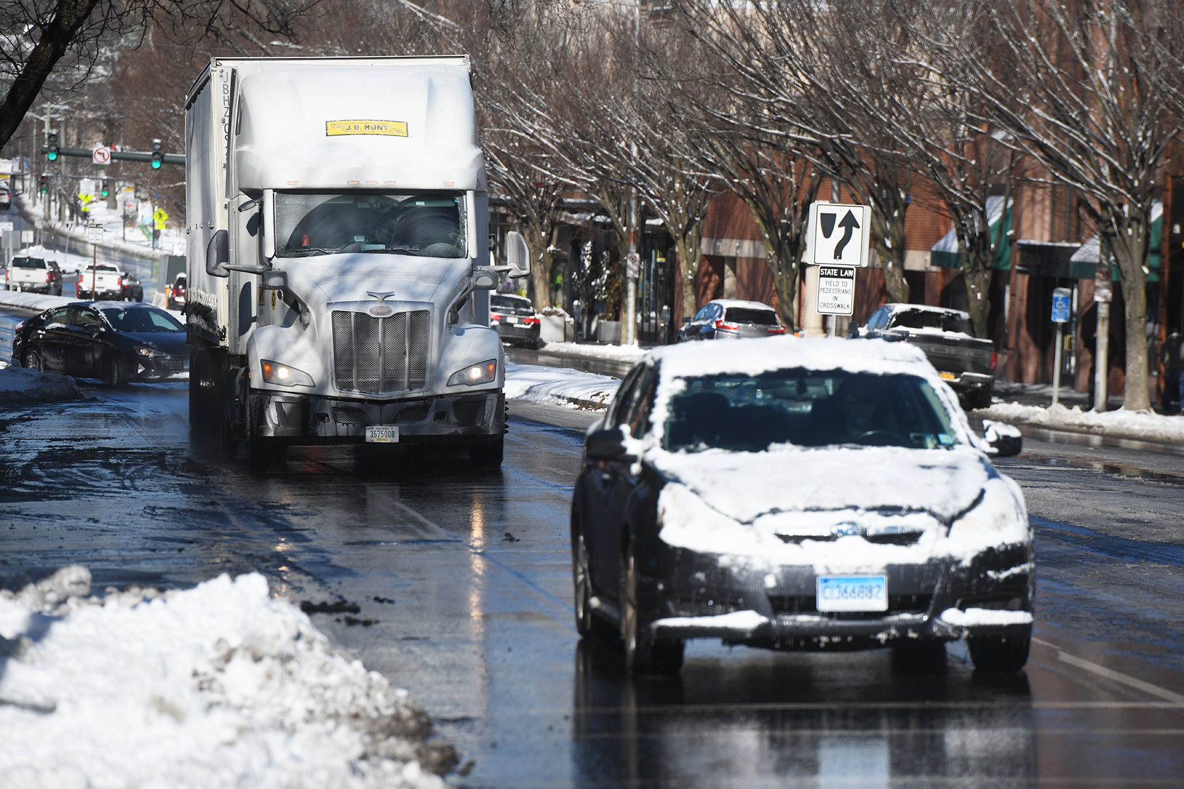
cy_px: 394
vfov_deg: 6.9
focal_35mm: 200
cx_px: 592
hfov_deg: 10.3
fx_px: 6577
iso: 200
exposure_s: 1/2000
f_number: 5.6
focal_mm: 200
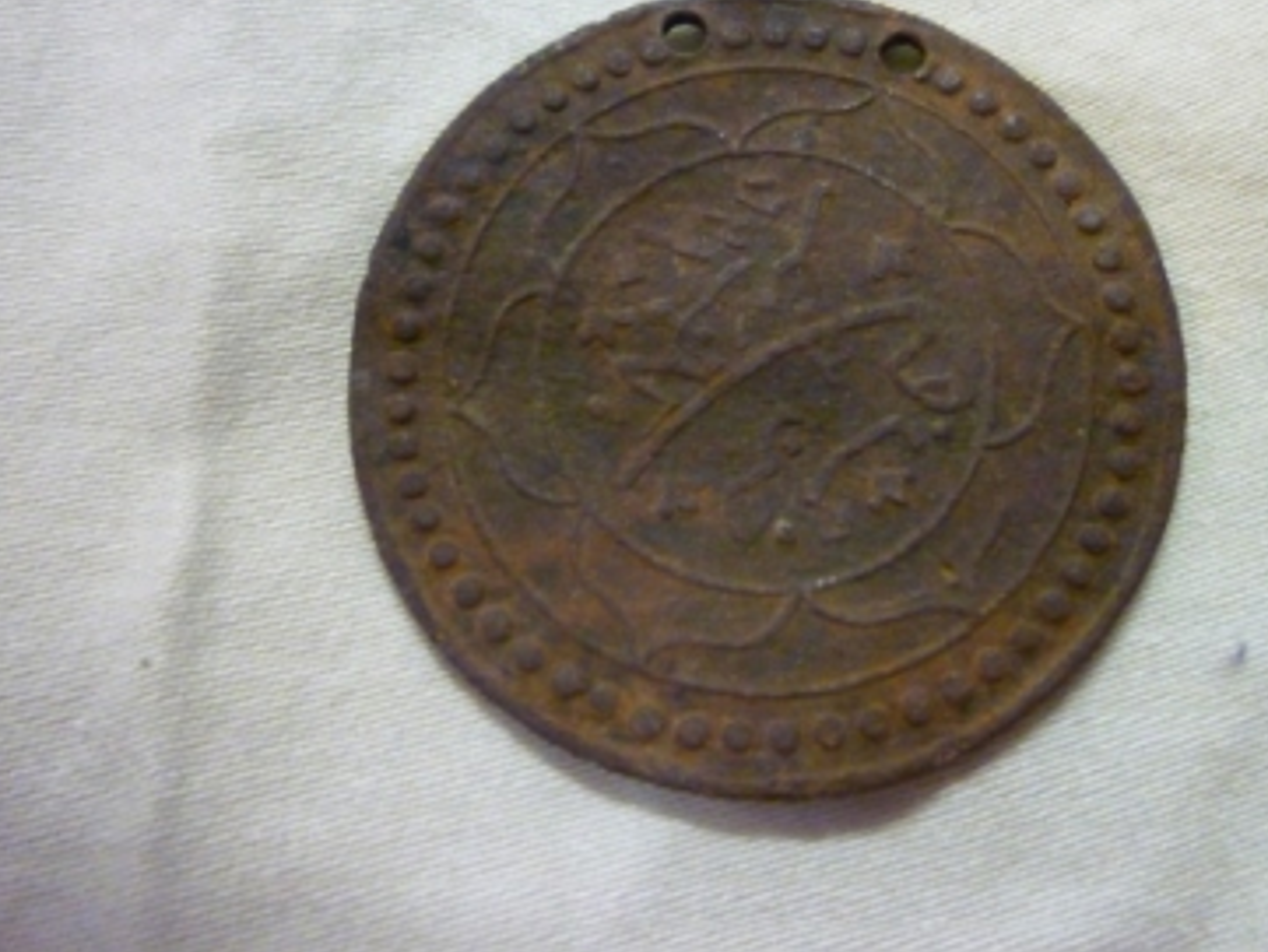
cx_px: 773
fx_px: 1319
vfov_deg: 39.5
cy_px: 376
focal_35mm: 36
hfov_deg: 50.9
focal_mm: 5.2
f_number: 3.3
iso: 800
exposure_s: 1/15
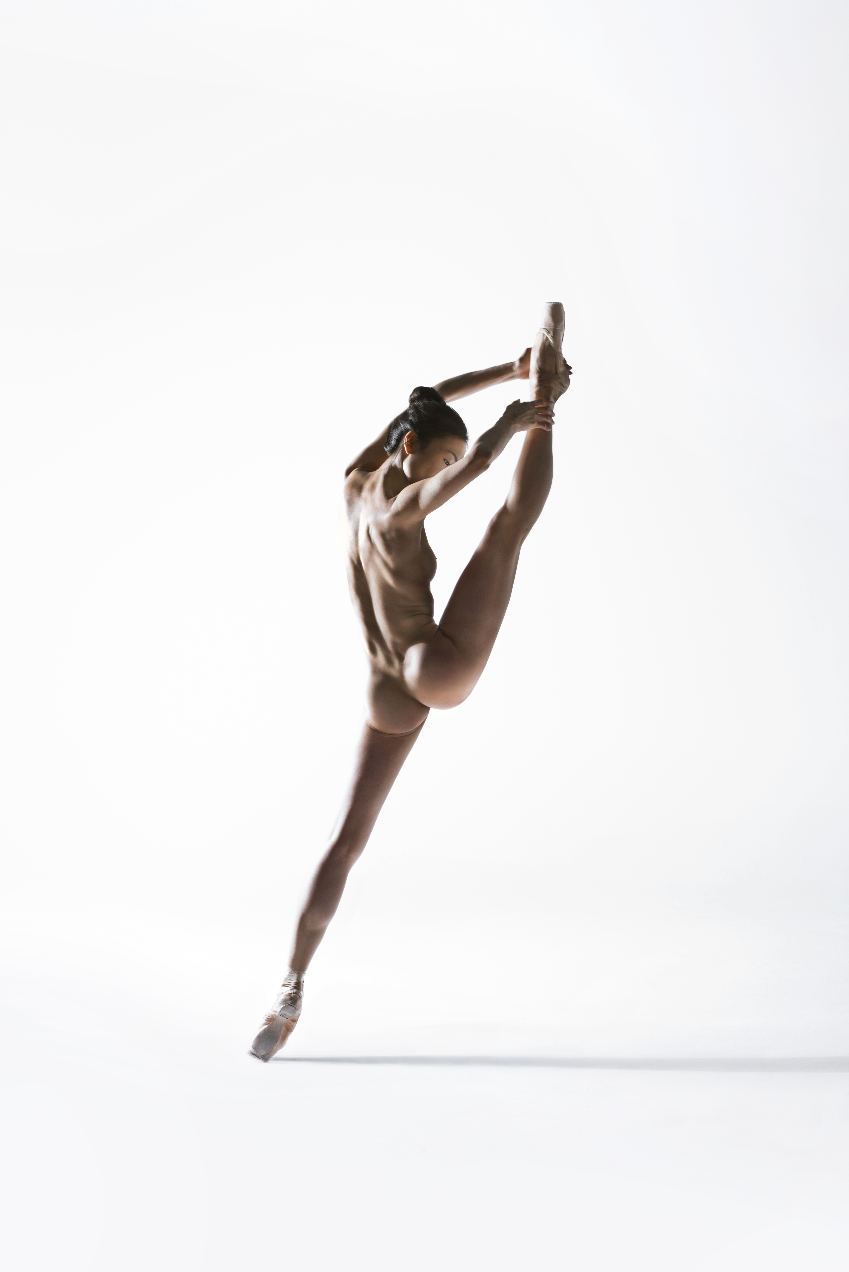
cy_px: 636
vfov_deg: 39.6
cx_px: 424
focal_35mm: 50
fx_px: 1767
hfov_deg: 27.0
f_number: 6.3
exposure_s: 1/200
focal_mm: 50
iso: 100
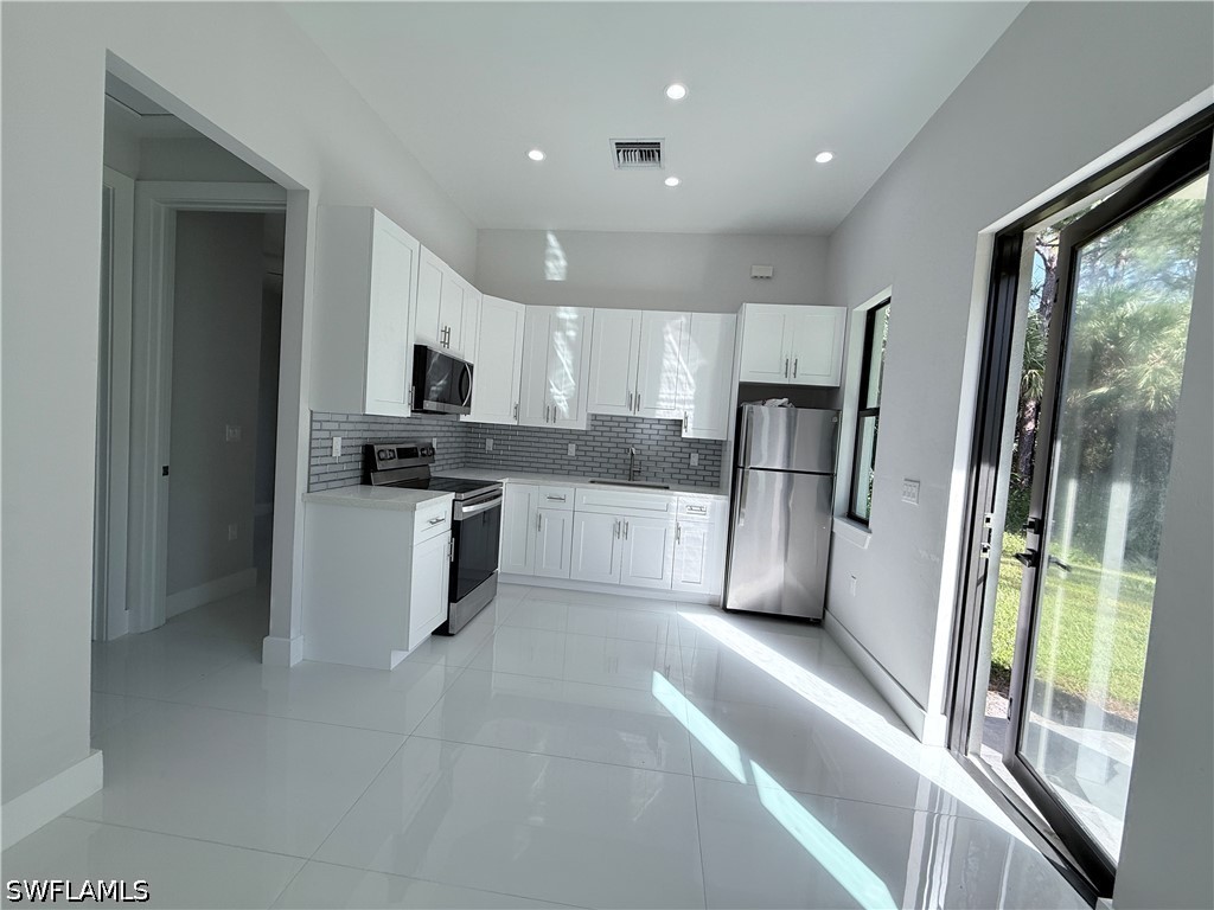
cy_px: 455
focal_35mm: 14
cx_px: 607
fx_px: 491
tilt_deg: -2.4
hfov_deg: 102.1
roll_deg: -3.6
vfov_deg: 85.7
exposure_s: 1/381
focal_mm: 2.22
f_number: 2.2
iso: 64
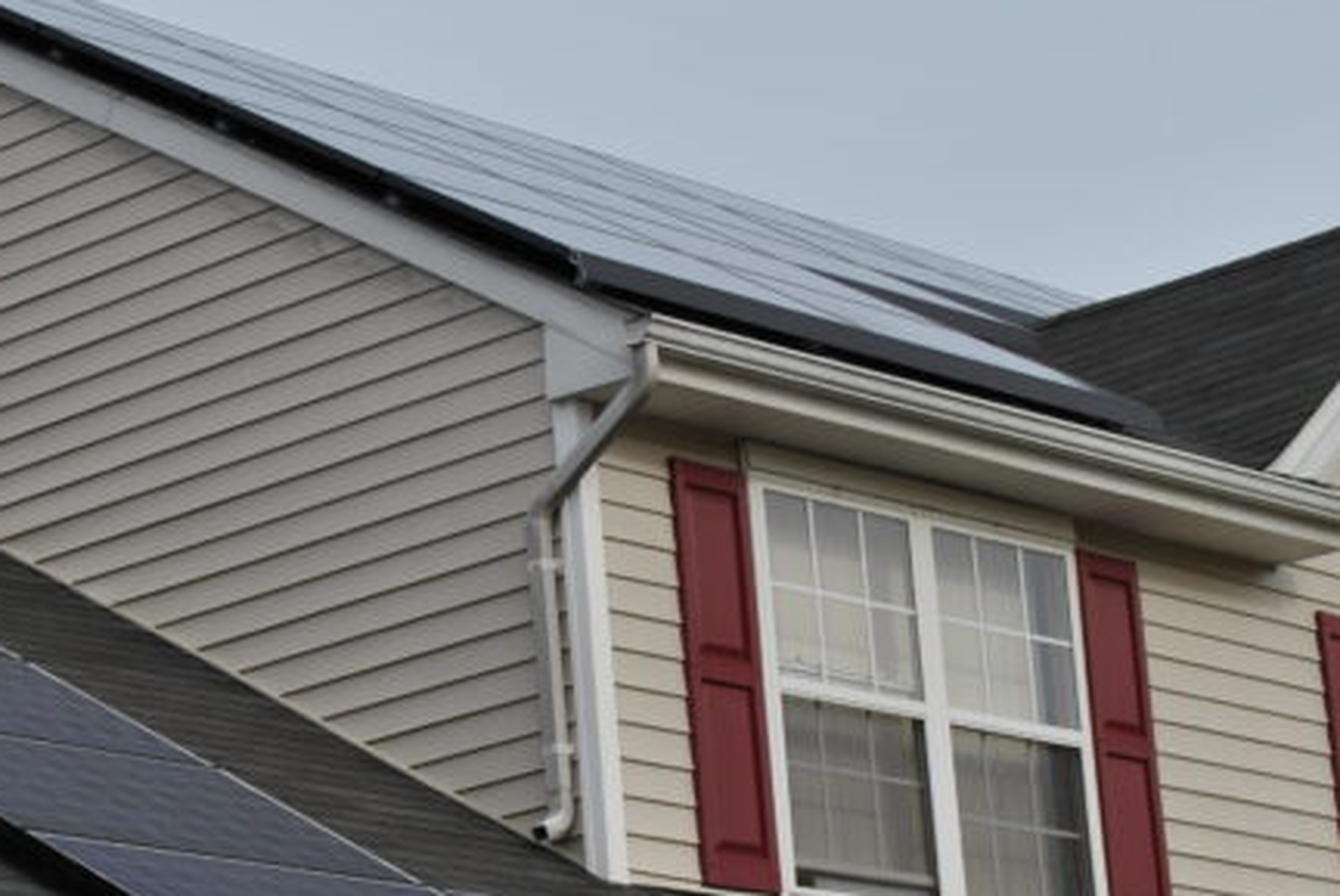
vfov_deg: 10.2
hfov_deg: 15.1
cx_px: 403
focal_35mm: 135
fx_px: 5030
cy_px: 631
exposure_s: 1/250
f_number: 8
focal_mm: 38
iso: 100
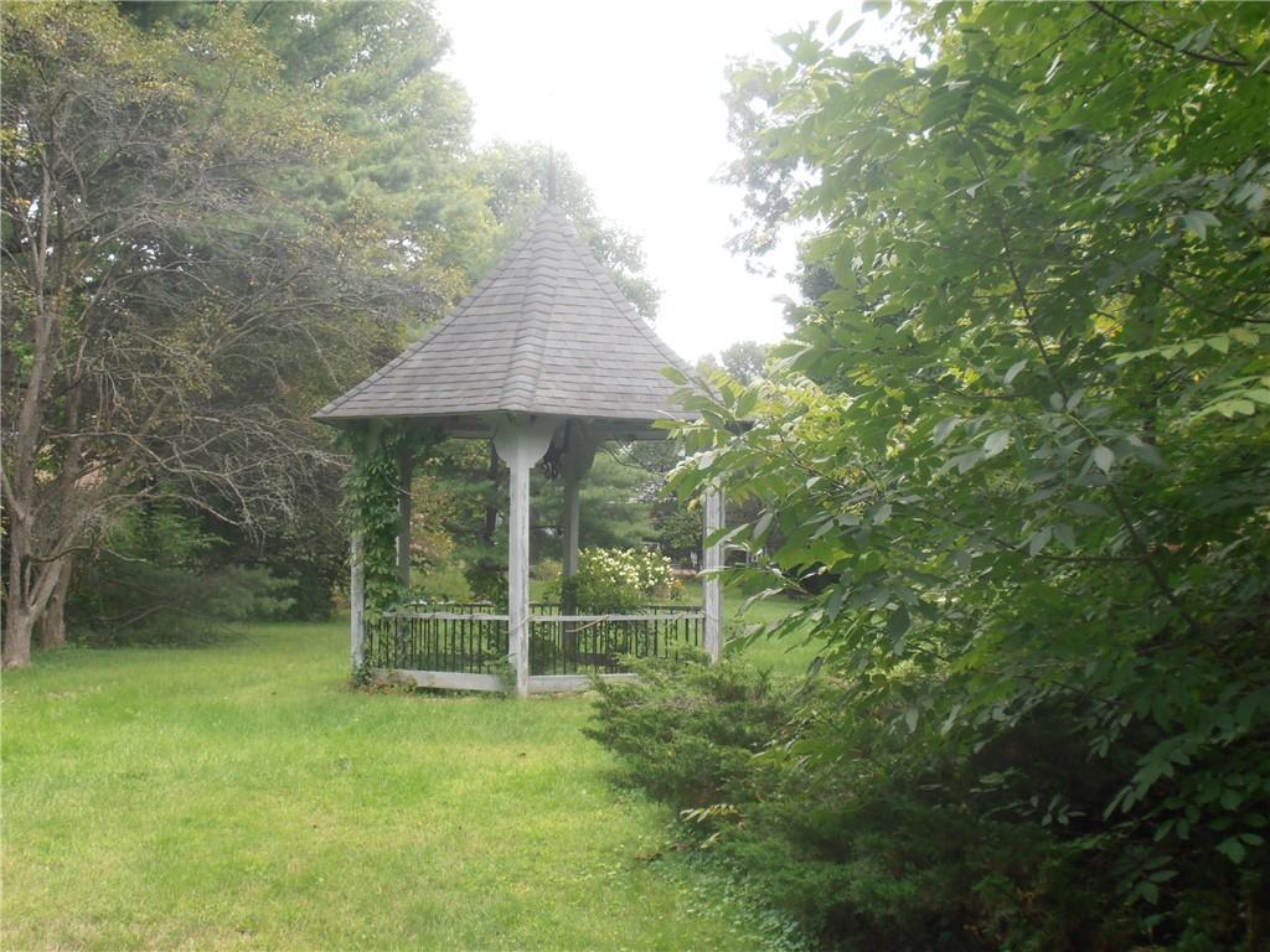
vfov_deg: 25.7
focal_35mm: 57
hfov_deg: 33.8
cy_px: 476
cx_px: 635
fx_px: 2091
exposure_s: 1/80
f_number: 4.5
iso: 80
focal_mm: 10.04
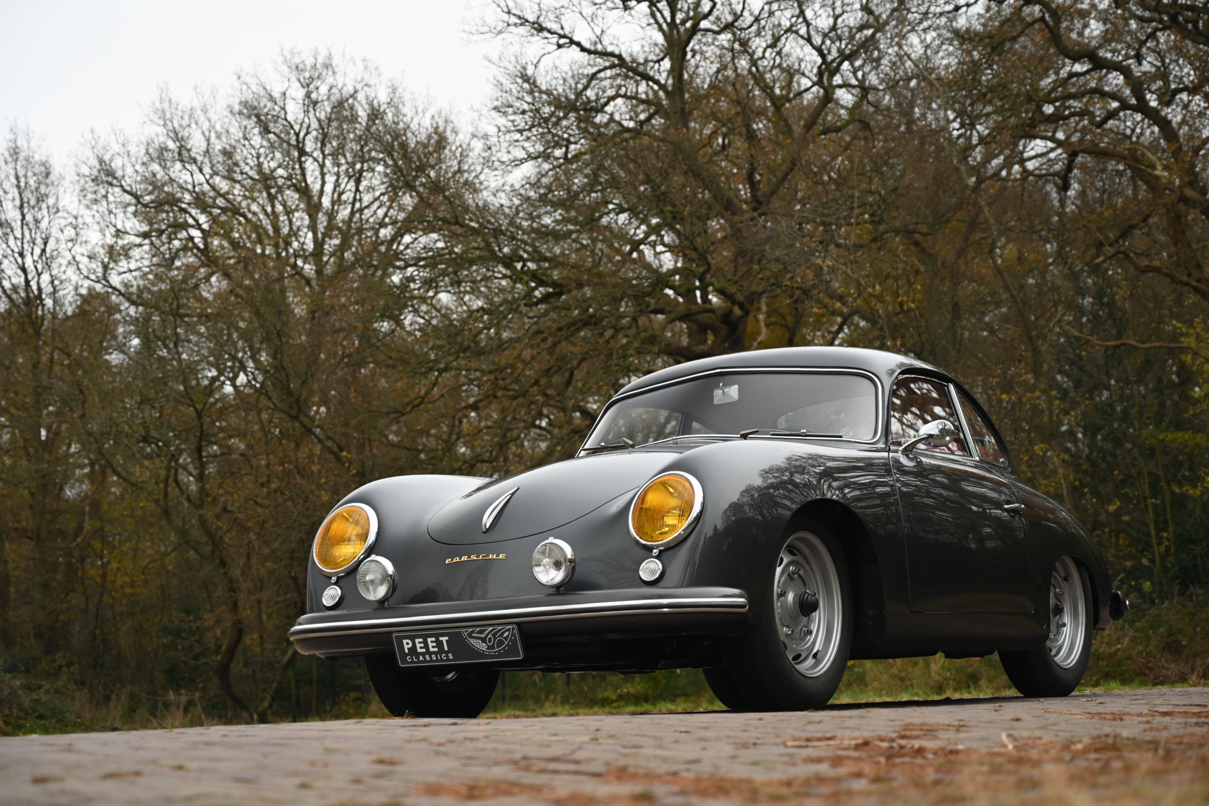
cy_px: 403
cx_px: 604
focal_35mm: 70
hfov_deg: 28.8
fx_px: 2351
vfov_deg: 19.5
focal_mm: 70
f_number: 5
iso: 200
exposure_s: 1/100
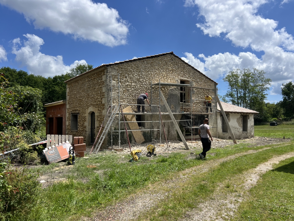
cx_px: 147
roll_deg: -0.3
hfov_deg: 67.3
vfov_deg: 53.1
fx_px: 221
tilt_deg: +1.1
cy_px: 110
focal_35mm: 26
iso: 50
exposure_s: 1/5076
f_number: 1.5
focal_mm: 5.7
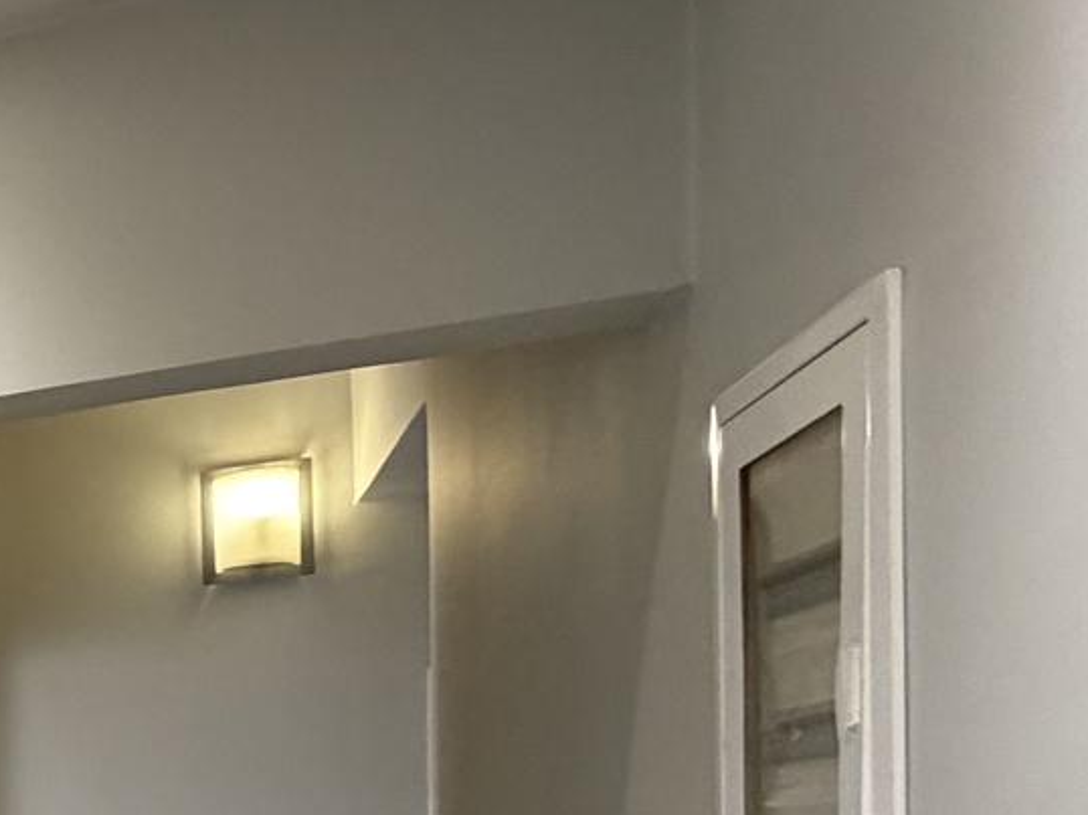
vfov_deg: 26.8
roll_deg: +0.7
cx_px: -787
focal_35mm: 50
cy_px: 886
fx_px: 1571
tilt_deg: -0.1
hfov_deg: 23.4
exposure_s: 1/50
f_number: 2.2
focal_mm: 2.22
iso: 250
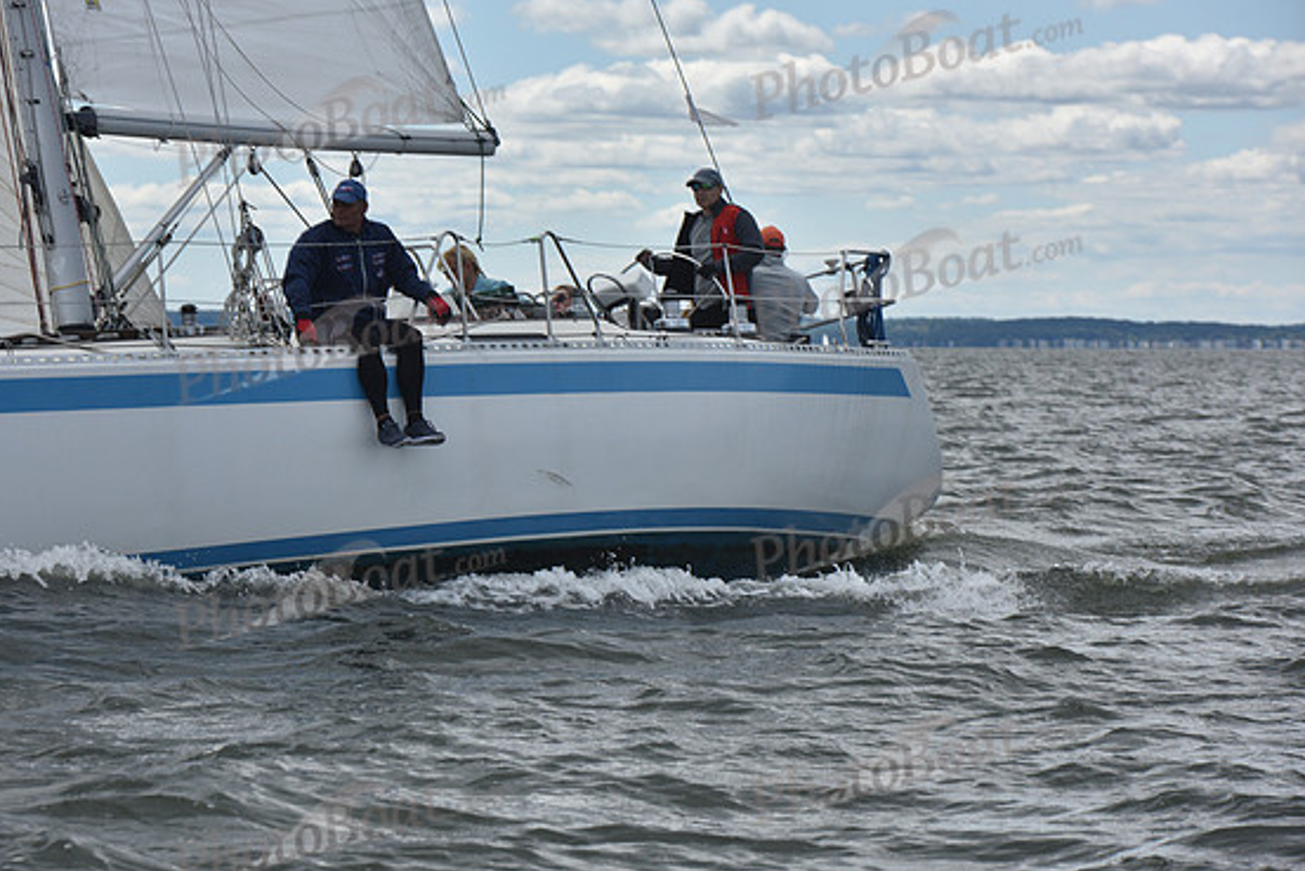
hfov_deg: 11.9
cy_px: 433
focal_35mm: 173
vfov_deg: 7.9
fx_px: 6273
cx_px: 630
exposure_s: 1/800
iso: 250
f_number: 10
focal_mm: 165
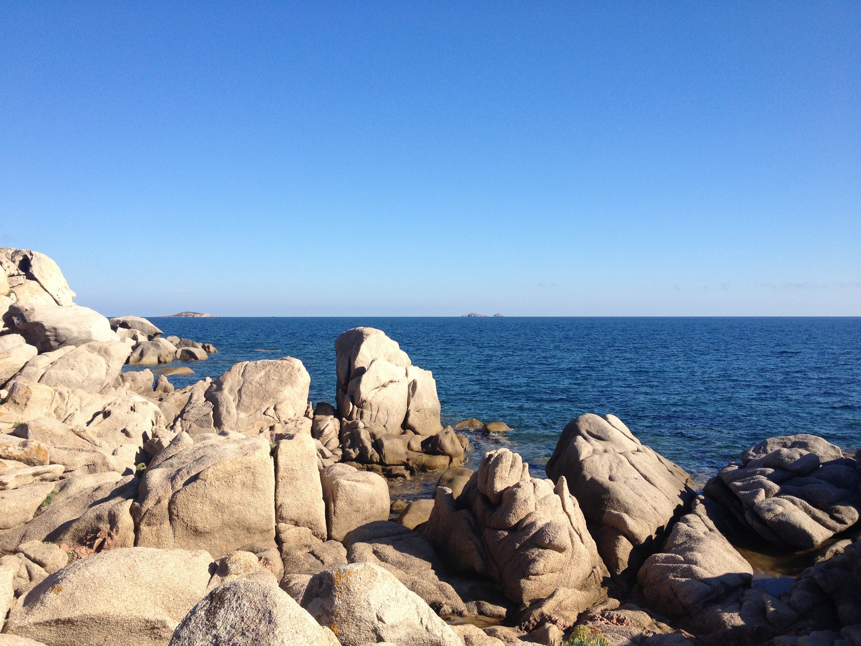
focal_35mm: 35
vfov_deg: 40.7
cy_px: 323
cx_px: 430
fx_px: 871
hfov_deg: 52.6
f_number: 2.4
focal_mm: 4.28
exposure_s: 1/1623
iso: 64
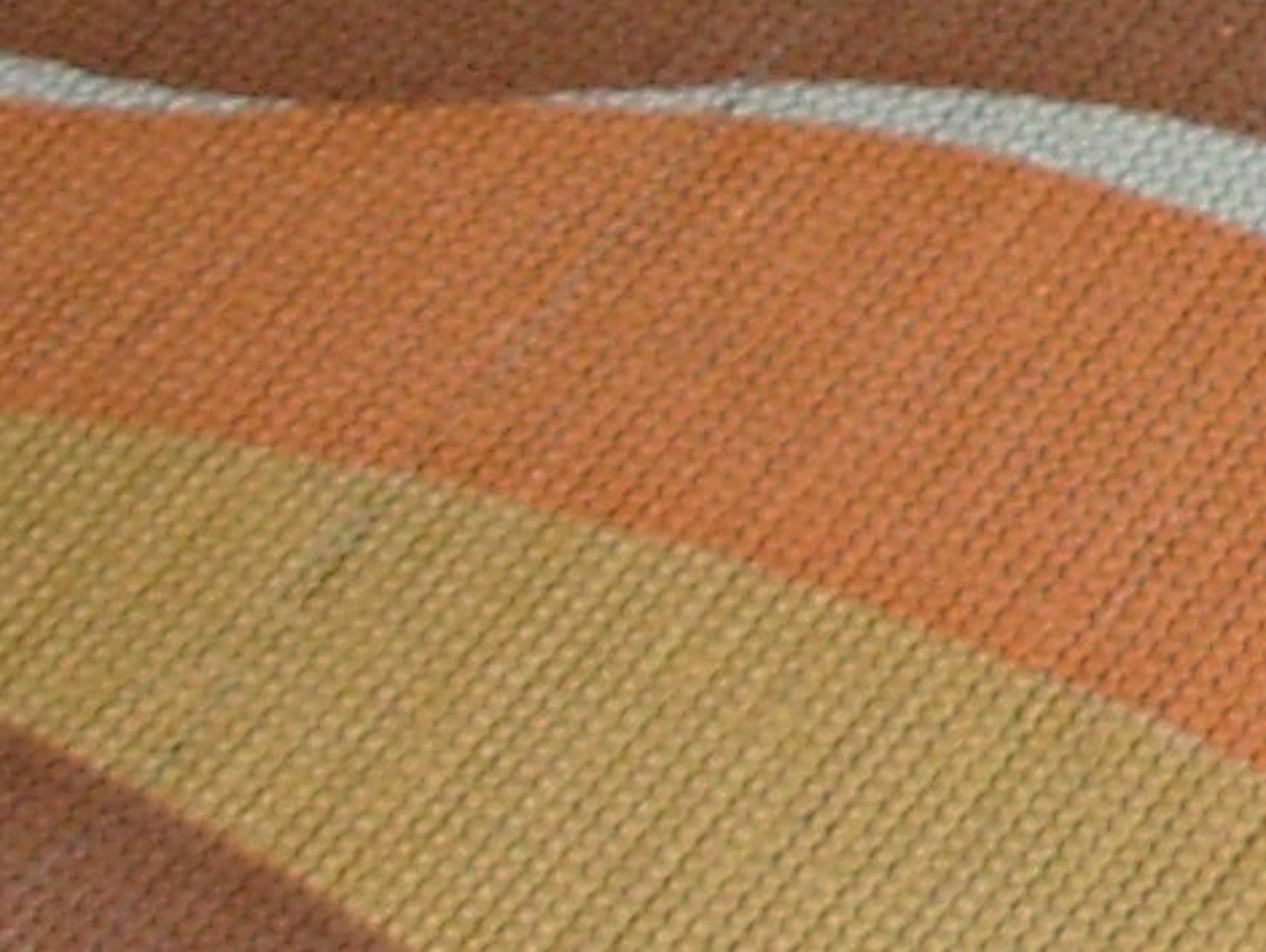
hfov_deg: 8.1
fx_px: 8308
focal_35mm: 227
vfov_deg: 6.4
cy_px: -756
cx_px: 2919
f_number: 2.9
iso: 50
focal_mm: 6.3
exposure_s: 1/32
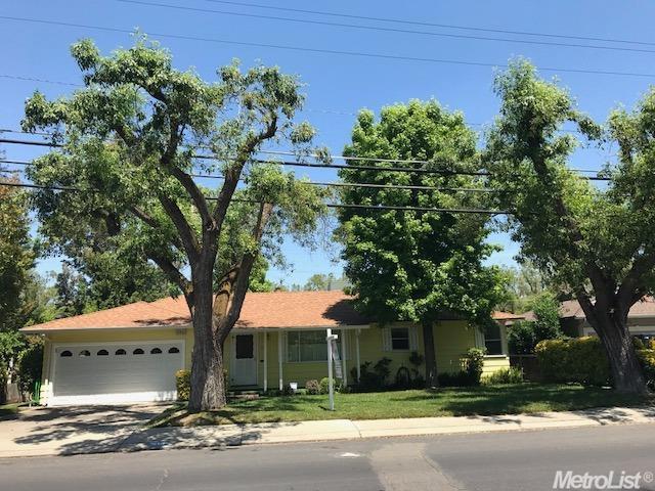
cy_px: 246
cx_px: 328
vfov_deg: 49.7
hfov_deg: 63.4
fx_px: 530
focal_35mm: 28
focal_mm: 3.99
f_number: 1.8
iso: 20
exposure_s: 1/1153
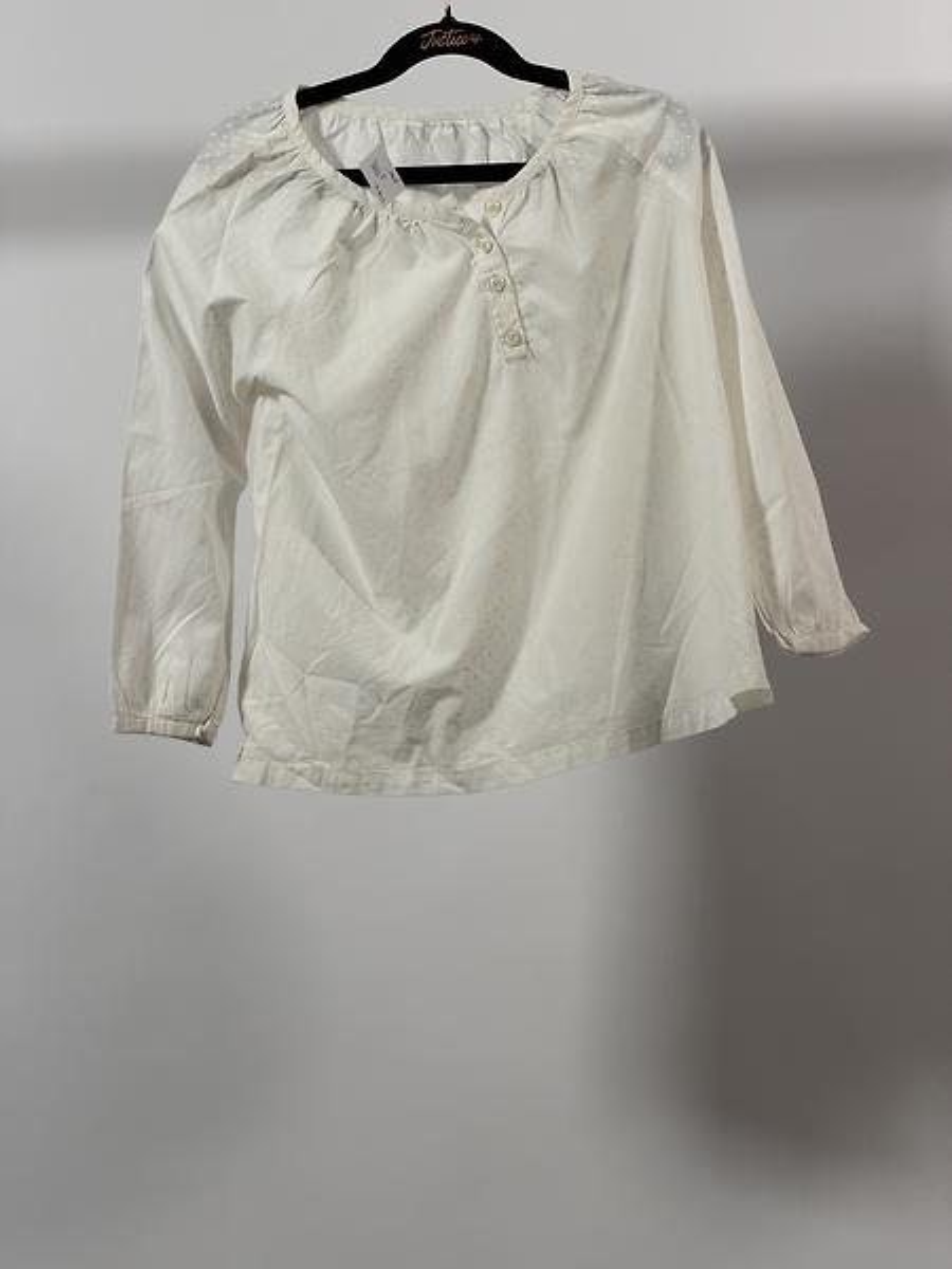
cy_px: 634
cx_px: 476
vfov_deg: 19.6
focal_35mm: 100
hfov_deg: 14.8
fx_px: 3667
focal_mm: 16.89
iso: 100
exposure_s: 1/100
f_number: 2.8
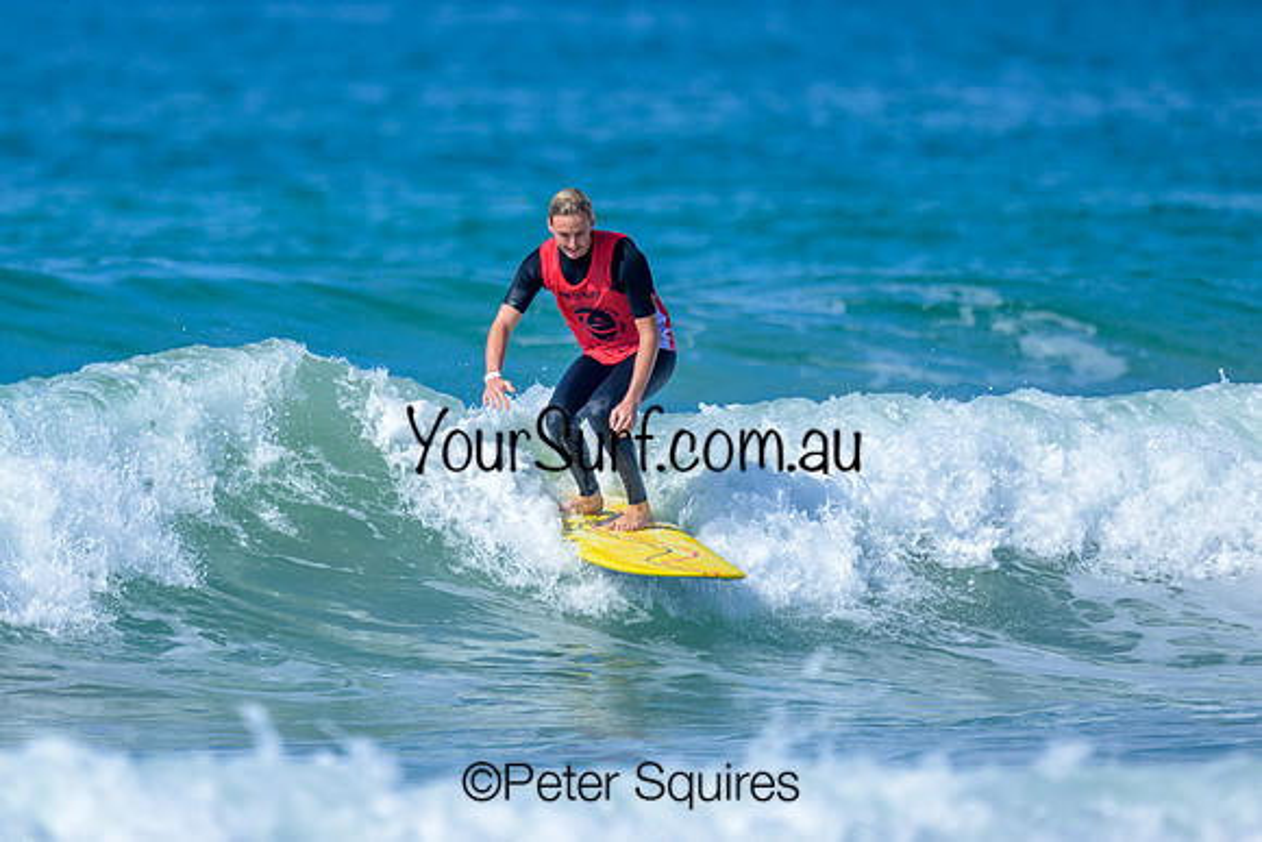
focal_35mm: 1100
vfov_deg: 1.3
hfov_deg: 1.9
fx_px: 38567
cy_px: 349
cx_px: 489
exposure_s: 1/2000
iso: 250
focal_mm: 800
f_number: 6.3
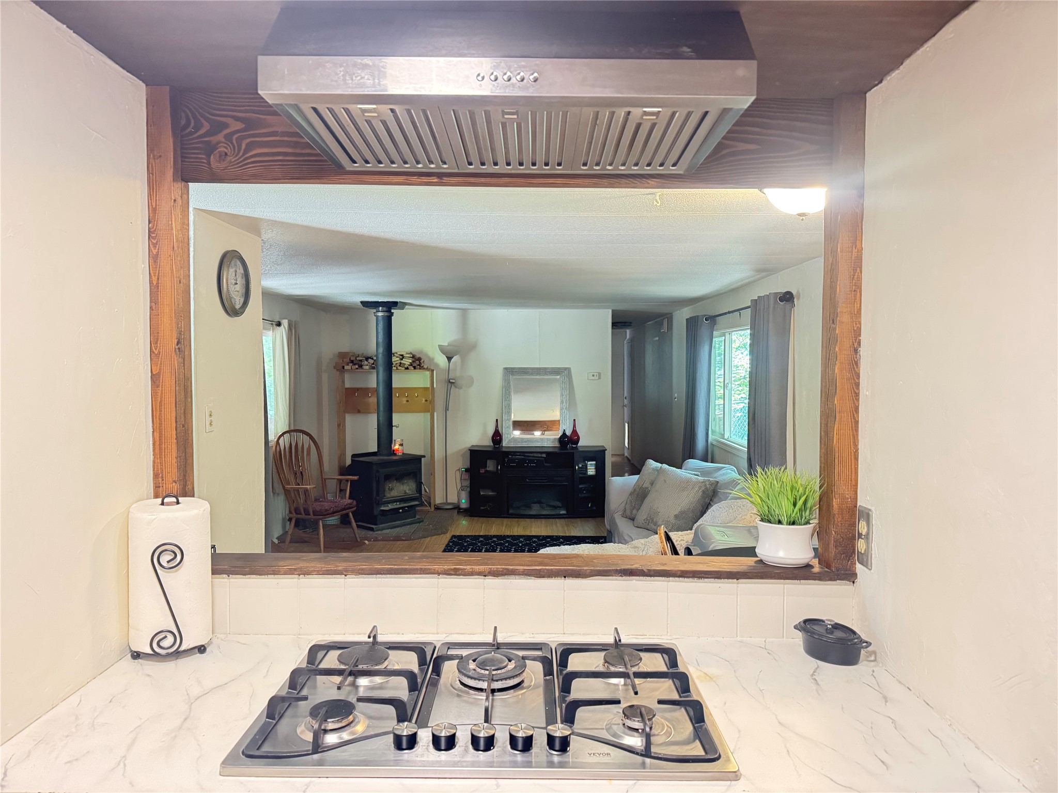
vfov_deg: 56.8
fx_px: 734
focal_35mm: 24
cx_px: 529
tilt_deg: -4.1
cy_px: 396
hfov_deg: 71.6
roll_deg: -1.0
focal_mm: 6.76
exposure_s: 1/40
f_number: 1.78
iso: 800
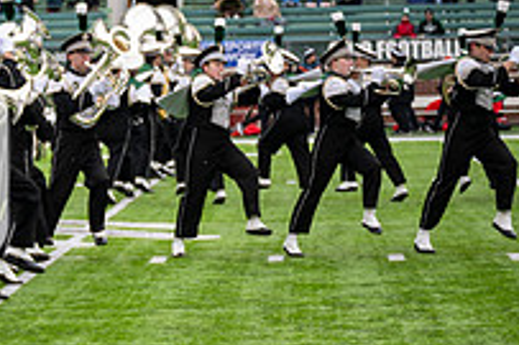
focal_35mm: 163
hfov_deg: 12.2
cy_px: 196
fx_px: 2348
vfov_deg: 8.4
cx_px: -184
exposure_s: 1/500
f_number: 2.8
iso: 160
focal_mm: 57
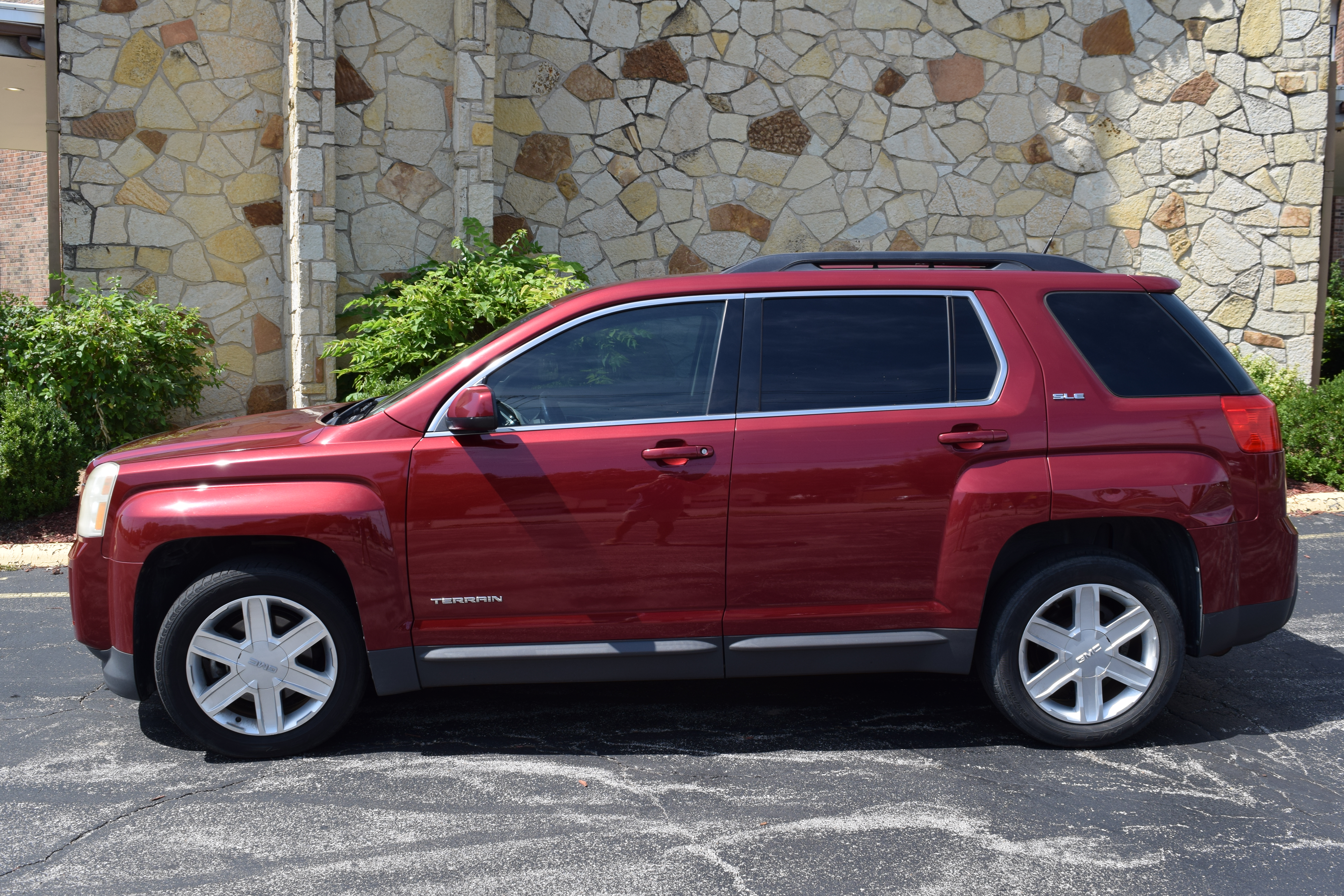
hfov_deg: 61.9
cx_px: 672
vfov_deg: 43.6
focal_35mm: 30
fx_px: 1120
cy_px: 448
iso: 200
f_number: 8
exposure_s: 1/250
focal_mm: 20
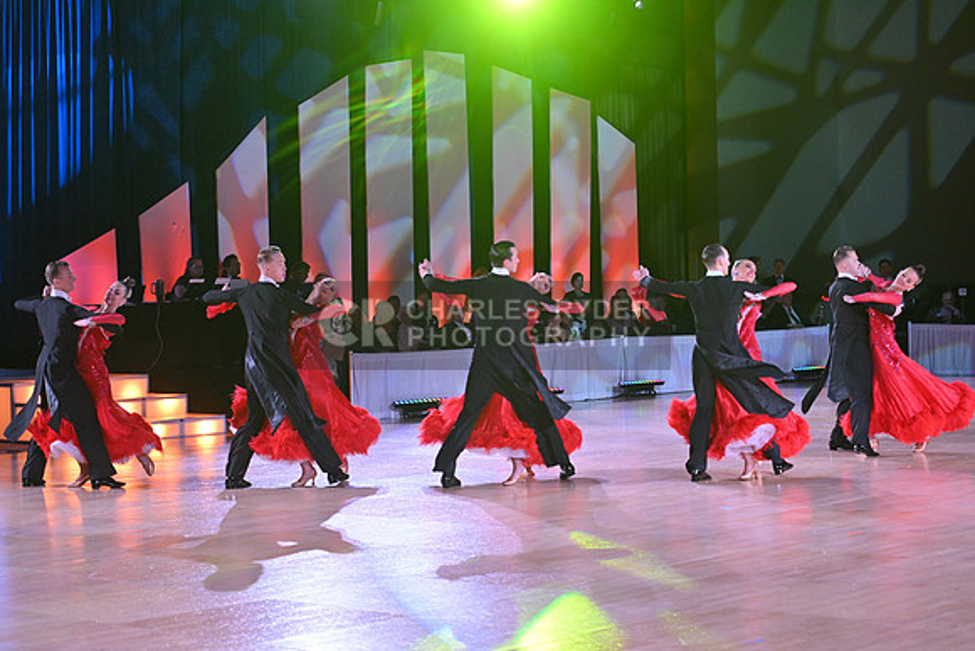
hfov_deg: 24.8
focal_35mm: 82
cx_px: 488
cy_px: 326
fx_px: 2221
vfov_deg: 16.7
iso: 3200
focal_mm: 82
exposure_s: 1/400
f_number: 4
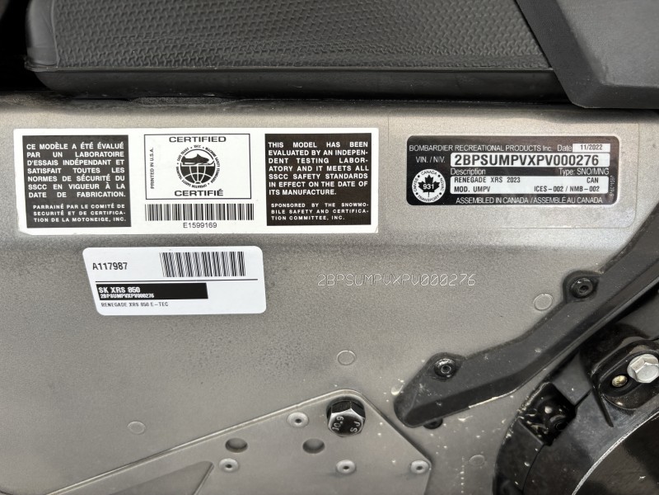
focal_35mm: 26
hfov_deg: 67.3
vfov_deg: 53.1
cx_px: 330
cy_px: 248
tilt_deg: -29.3
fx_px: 495
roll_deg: +4.3
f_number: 1.6
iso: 32
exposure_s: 1/132
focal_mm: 5.96
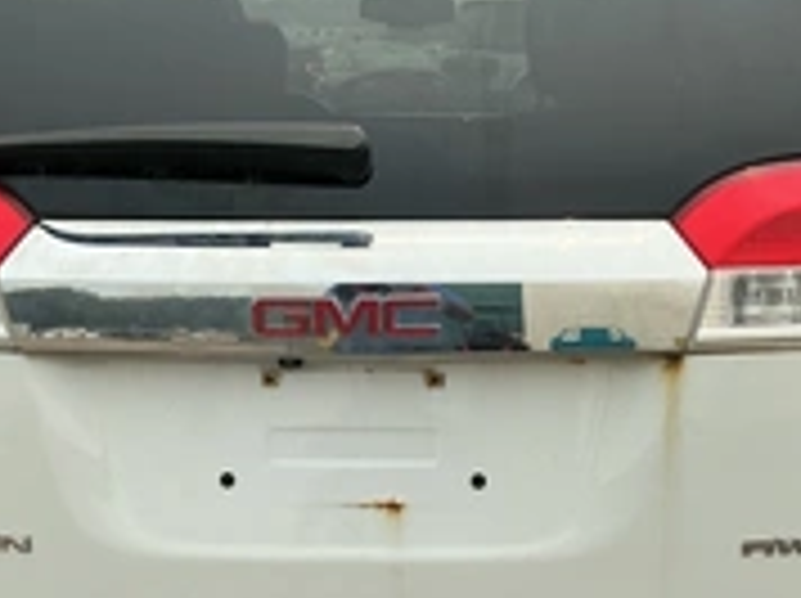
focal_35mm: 63
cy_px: 571
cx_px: 414
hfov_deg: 30.8
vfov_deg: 22.5
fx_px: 1456
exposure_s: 1/1786
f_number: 1.8
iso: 25
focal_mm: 3
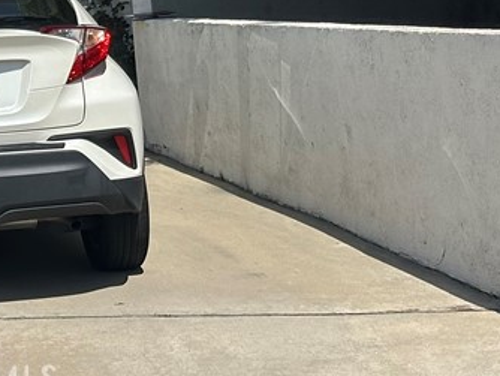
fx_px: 2125
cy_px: -175
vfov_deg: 9.8
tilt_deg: +6.1
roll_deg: +4.0
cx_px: -213
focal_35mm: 147
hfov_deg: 12.8
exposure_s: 1/5000
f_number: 1.78
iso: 64
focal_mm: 6.86
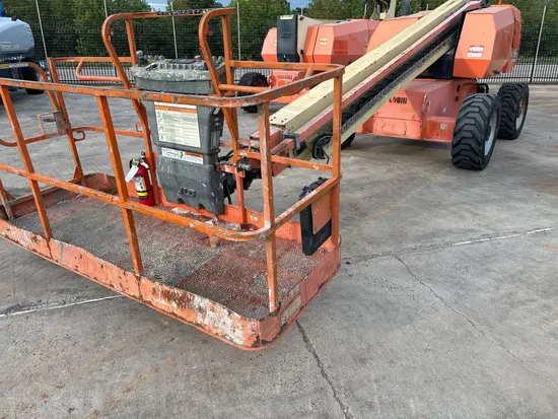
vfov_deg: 53.1
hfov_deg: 67.3
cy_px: 210
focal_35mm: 26
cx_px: 279
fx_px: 419
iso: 50
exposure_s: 1/468
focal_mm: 5.96
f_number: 1.6
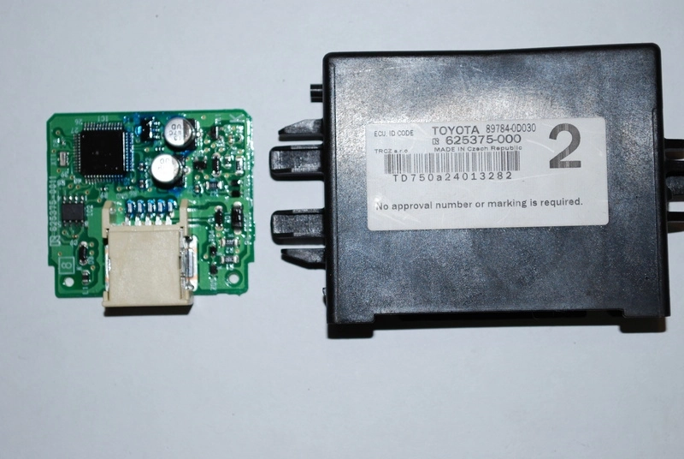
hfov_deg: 26.0
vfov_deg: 17.6
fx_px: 1484
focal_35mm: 78
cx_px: 342
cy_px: 230
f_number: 5.6
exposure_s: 1/60
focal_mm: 52
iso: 200
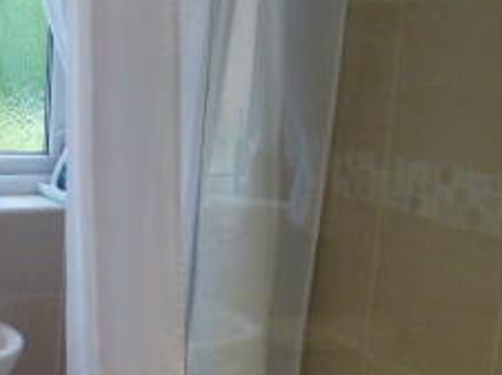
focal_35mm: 62
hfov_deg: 29.0
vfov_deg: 23.6
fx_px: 898
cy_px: 185
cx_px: -10
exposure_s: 1/60
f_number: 3.3
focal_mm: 4.3
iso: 320
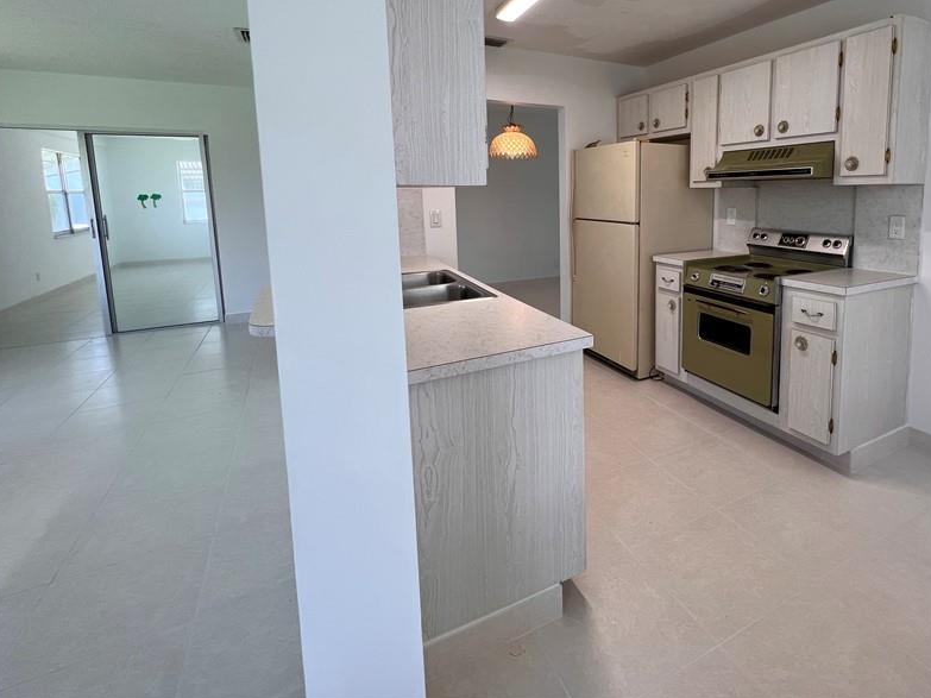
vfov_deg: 73.0
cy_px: 246
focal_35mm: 17
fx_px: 457
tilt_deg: -5.8
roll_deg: -0.1
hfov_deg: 89.2
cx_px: 583
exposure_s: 1/122
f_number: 1.8
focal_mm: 1.57
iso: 64
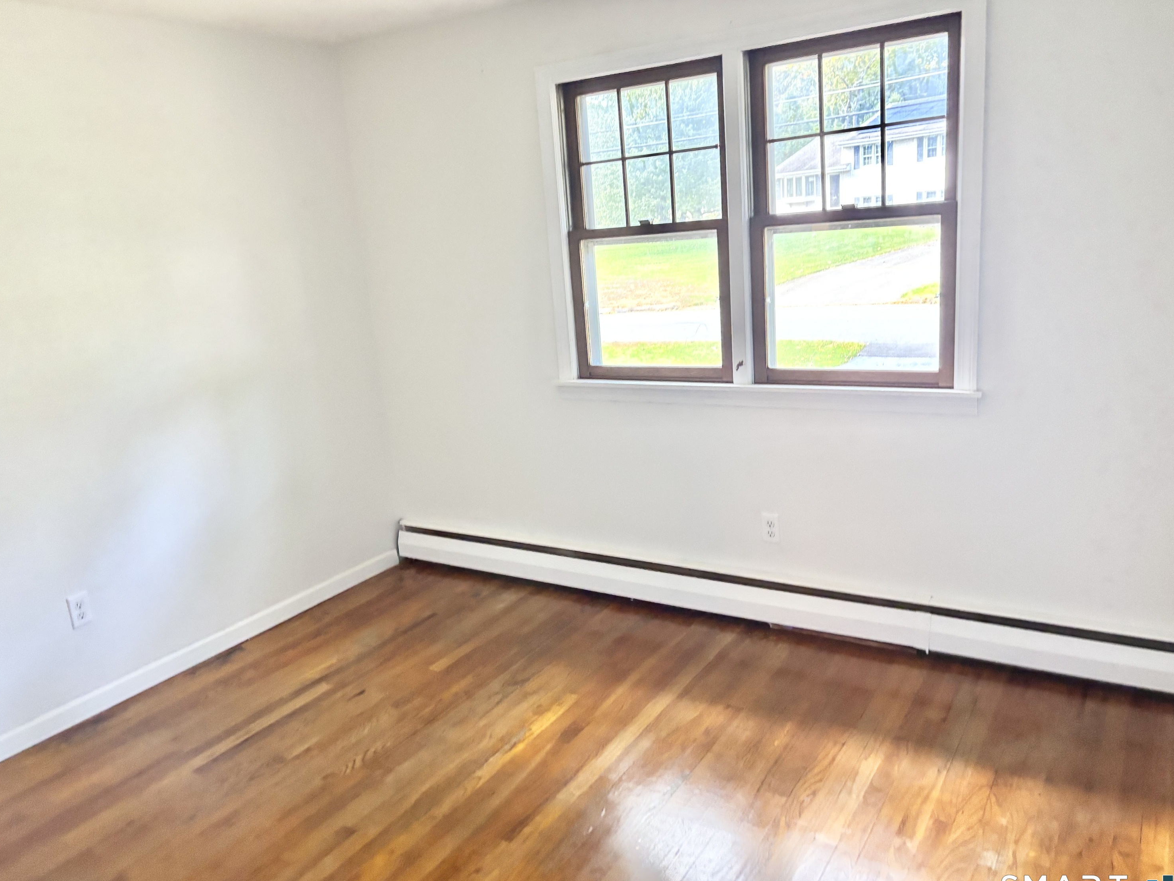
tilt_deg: -11.3
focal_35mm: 27
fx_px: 916
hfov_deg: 65.3
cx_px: 573
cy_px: 450
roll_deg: +4.3
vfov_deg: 51.4
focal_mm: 5.96
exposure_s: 1/60
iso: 400
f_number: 1.6
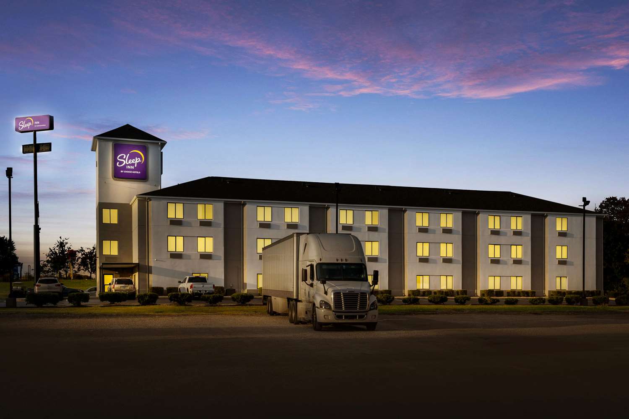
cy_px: 210
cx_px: 314
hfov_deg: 61.9
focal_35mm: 30
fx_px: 524
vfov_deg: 43.6
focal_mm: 30
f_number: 14
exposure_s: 1/40
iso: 100
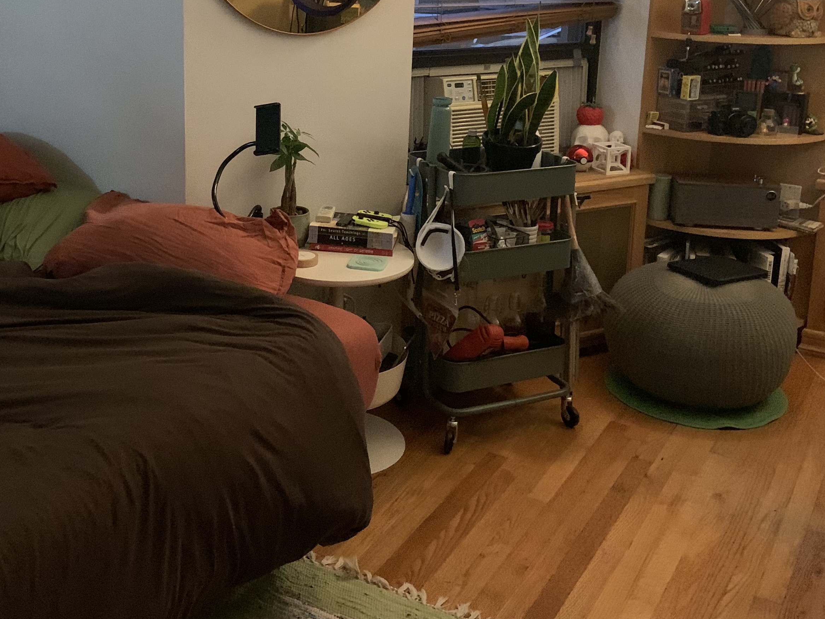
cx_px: 334
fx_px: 1072
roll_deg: -0.2
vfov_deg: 31.6
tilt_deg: -12.2
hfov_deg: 41.9
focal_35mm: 45
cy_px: 154
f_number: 1.8
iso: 800
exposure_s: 1/26
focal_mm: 4.25
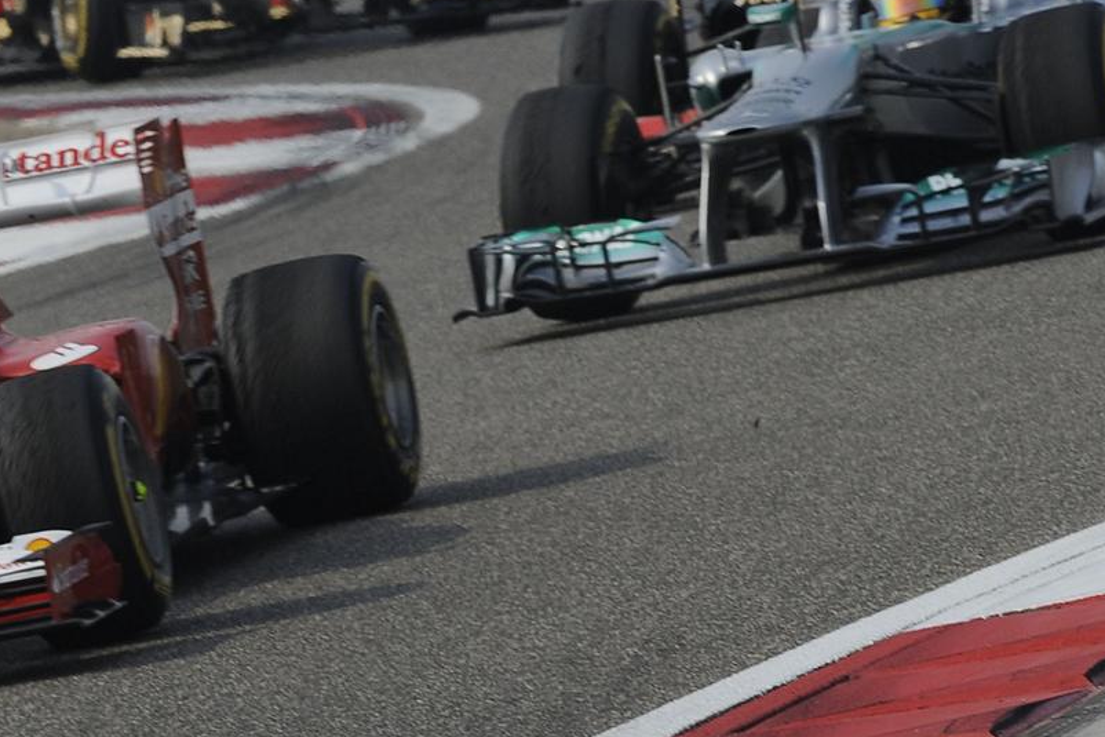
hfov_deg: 2.7
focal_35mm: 766
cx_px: -185
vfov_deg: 1.8
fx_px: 23515
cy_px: 776
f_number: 8
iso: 400
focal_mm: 300
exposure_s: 1/1000
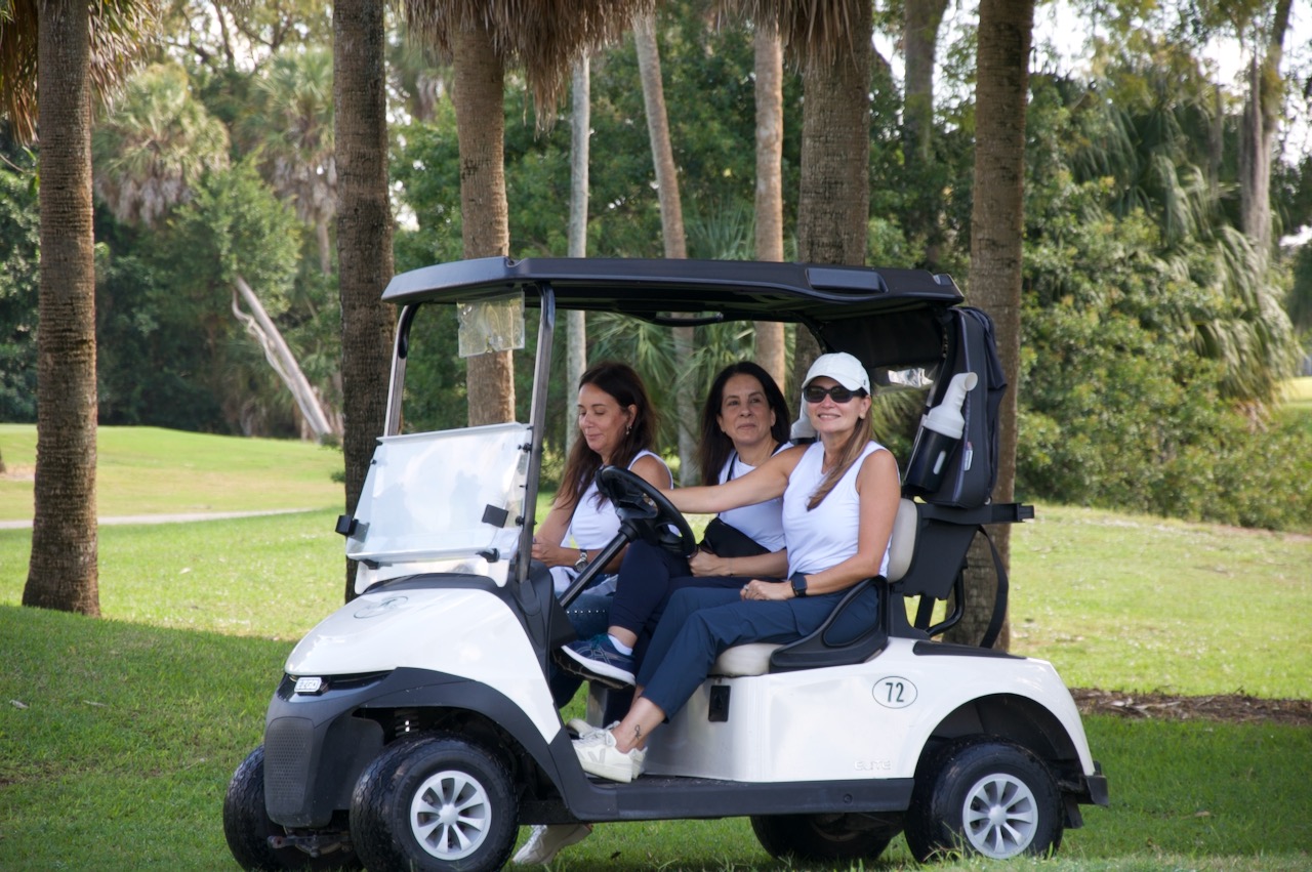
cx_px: 656
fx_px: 5735
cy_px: 436
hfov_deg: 13.1
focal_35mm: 158
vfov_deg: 8.7
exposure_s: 1/80
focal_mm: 105
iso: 200
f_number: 5.6
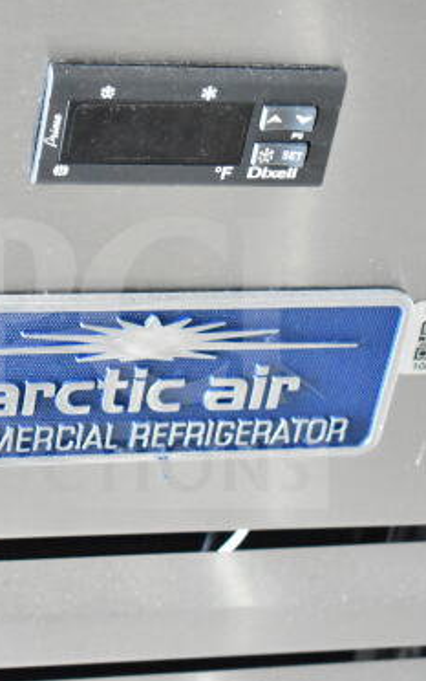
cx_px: 122
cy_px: 363
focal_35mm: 138
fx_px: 2556
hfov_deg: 9.5
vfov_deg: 15.2
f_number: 5.6
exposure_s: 1/100
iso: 12800
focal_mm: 55
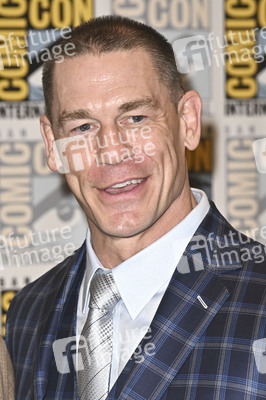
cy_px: 200
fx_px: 1399
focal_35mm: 126
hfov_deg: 10.9
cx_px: 133
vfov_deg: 16.3
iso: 2500
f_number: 5.6
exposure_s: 1/250
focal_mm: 126
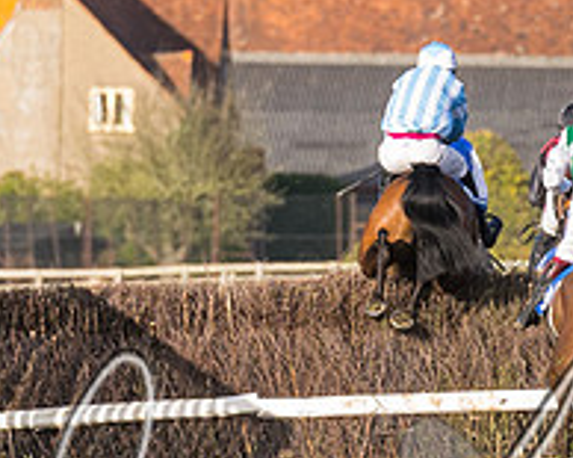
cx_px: 580
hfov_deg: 1.4
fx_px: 23306
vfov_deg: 1.1
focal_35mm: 1375
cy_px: 129
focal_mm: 200
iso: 400
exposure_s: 1/1600
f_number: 4
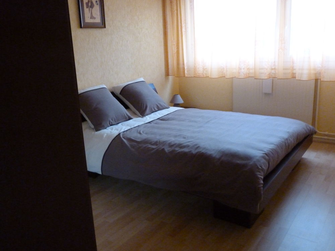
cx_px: 168
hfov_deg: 60.0
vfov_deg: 46.8
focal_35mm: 30
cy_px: 126
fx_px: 290
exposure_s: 1/20
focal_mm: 5.4
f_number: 3
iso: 800
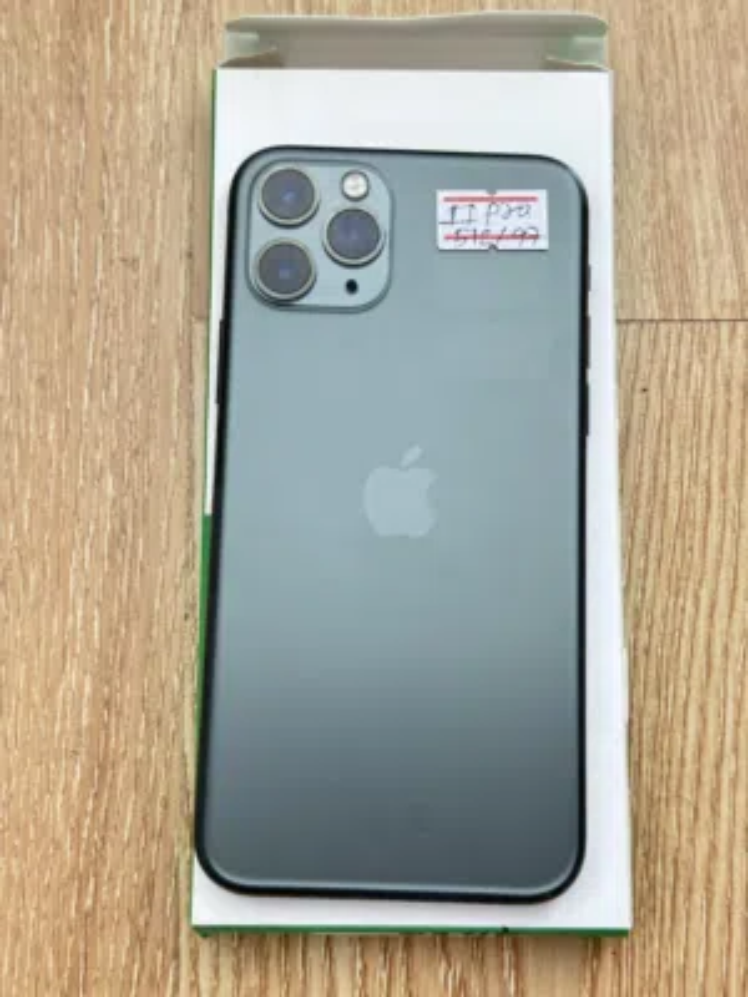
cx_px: 374
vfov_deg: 39.7
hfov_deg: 30.3
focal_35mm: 48
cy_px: 498
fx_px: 1383
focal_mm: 6.86
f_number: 1.78
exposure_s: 1/50
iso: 250
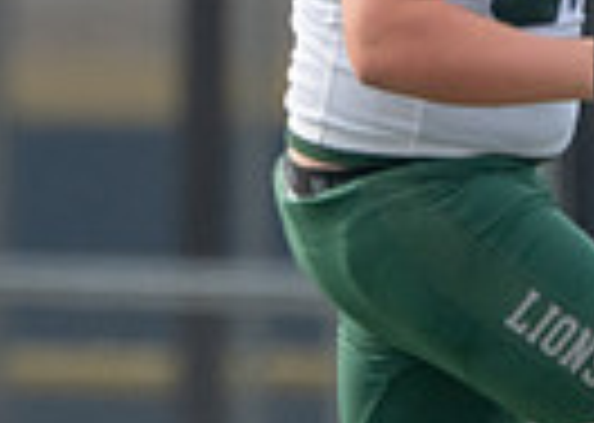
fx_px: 36352
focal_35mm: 2157
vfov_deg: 0.7
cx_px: -251
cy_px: 182
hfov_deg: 0.9
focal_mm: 400
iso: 320
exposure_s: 1/1250
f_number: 5.6
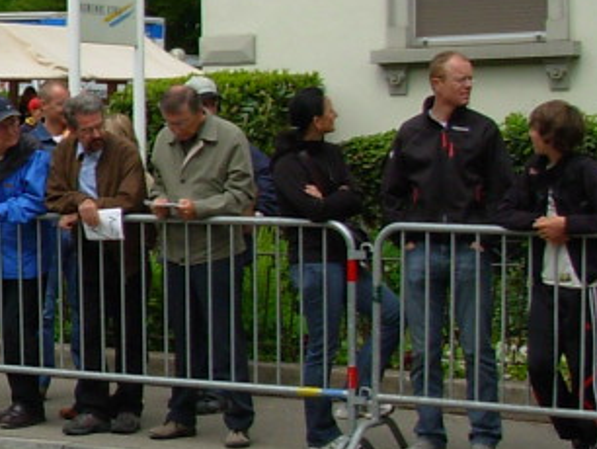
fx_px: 2192
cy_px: 162
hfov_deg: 14.2
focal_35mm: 127
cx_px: -375
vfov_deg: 11.7
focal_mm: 6.3
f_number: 2.9
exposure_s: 1/912
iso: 50
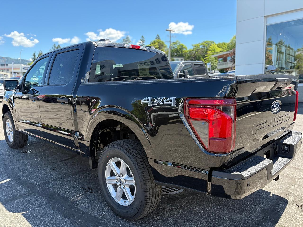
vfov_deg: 53.1
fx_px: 228
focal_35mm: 26
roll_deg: +2.0
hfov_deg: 67.3
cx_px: 152
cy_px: 114
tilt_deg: -7.1
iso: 64
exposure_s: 1/801
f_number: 1.6
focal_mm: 5.96
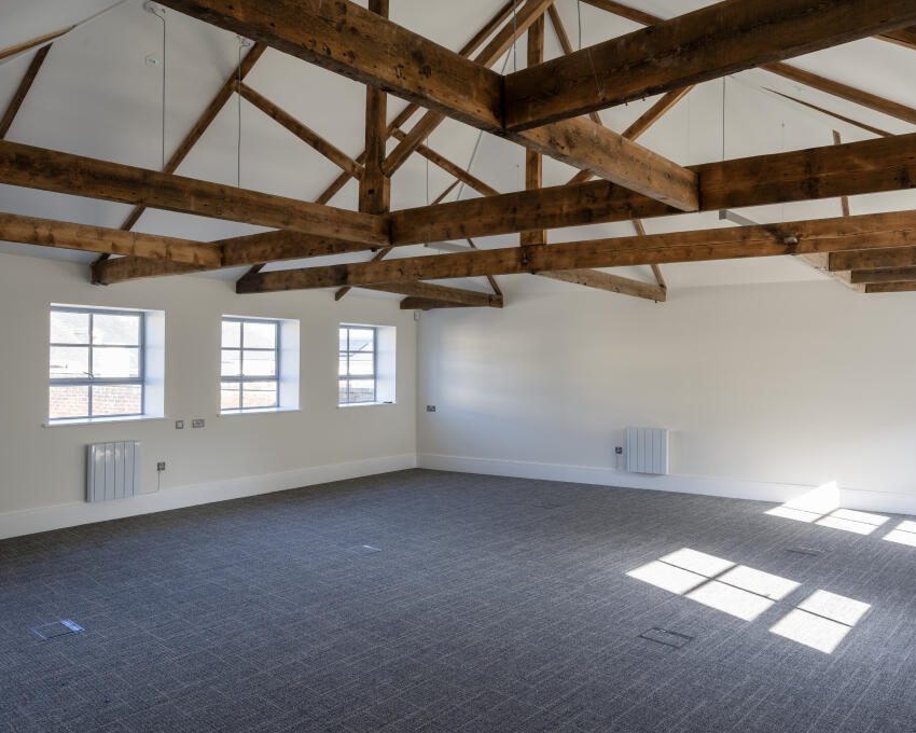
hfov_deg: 66.0
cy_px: 367
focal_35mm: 26
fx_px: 705
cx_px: 457
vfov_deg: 54.9
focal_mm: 23
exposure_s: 1/4
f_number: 11
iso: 100
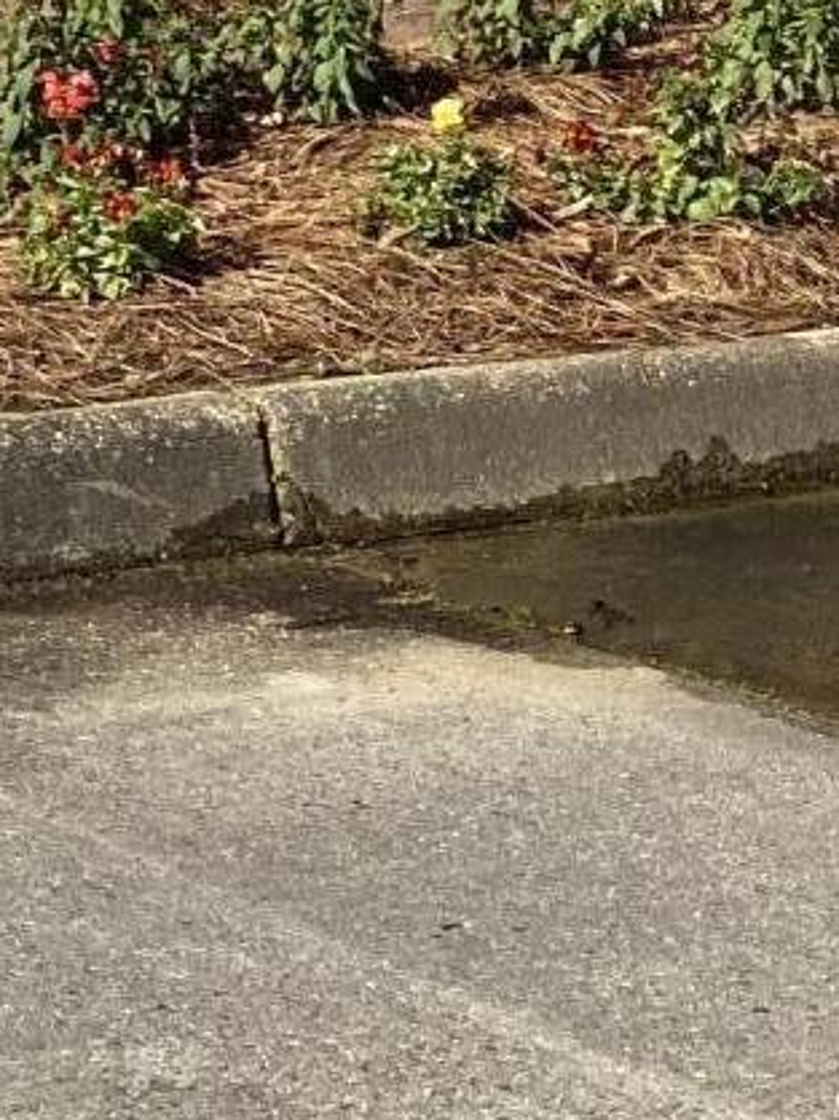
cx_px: 1059
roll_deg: +0.5
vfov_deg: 7.8
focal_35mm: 249
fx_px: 8055
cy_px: -514
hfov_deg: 5.9
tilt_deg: -1.9
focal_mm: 6
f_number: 2
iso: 20
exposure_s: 1/1453
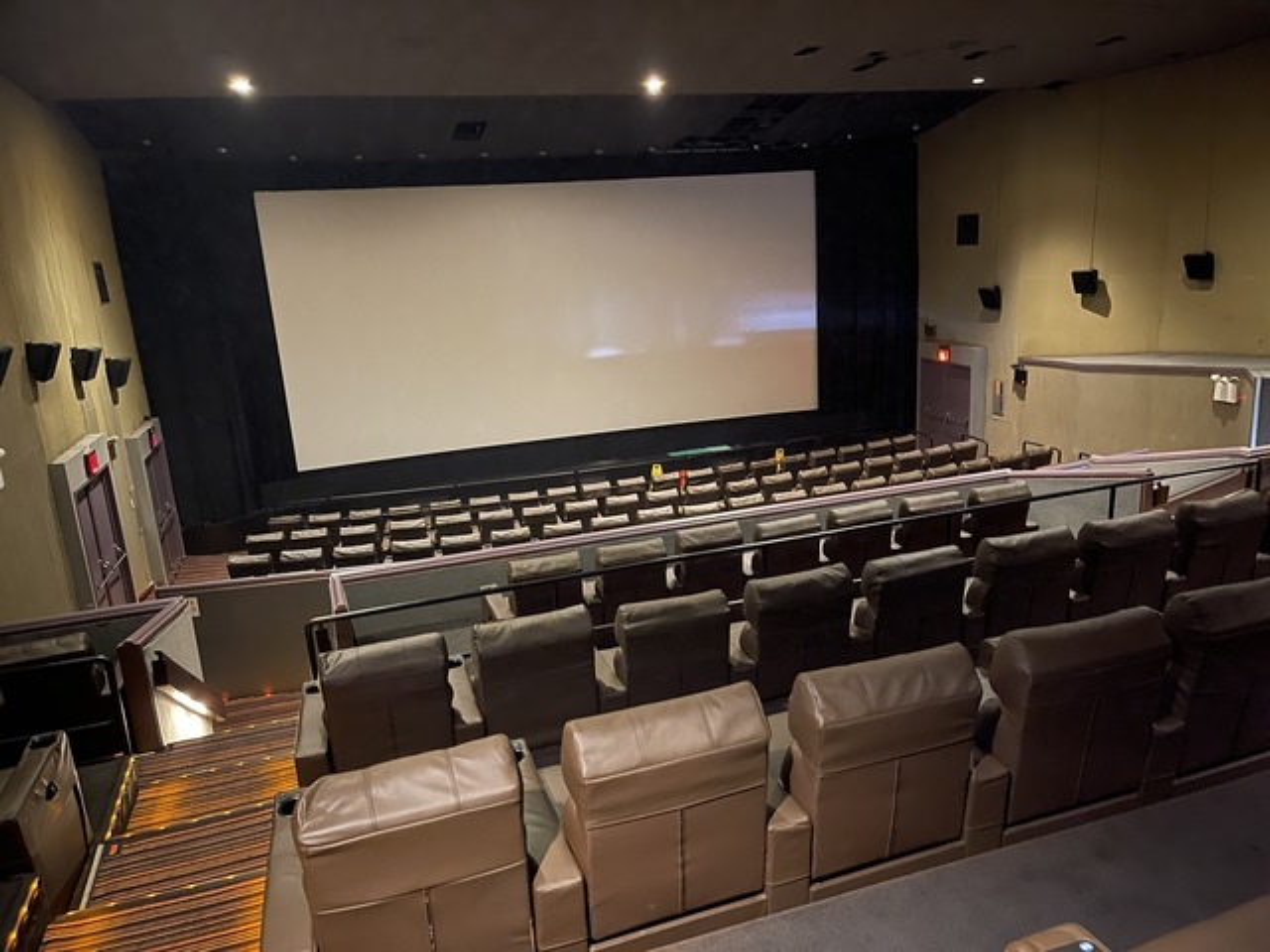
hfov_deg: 69.4
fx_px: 917
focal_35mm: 25
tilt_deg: -14.4
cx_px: 635
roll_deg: +3.4
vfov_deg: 54.9
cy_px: 476
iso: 1600
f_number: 1.6
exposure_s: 1/9
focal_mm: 5.1
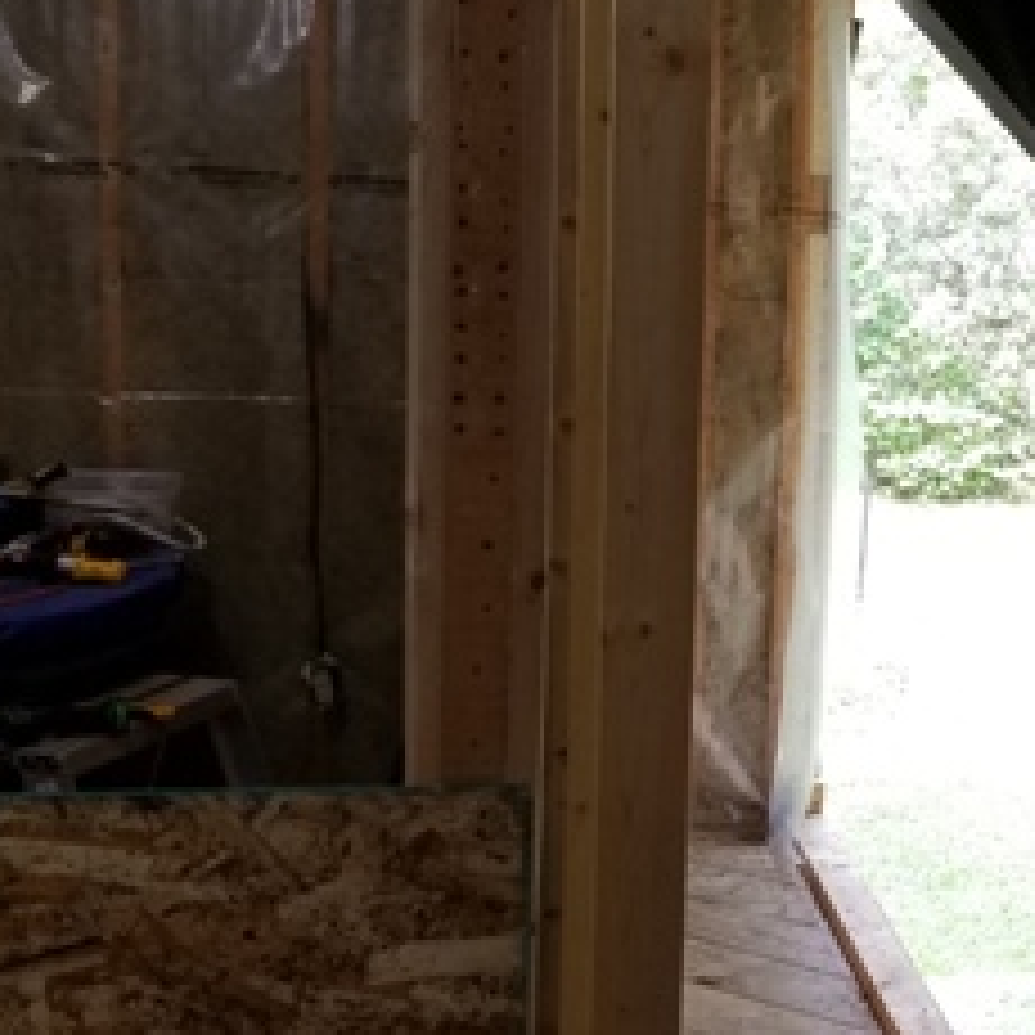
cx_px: 945
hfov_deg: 26.0
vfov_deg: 26.9
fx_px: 2165
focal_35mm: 64
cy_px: 472
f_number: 1.7
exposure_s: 1/60
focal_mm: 4.25
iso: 80
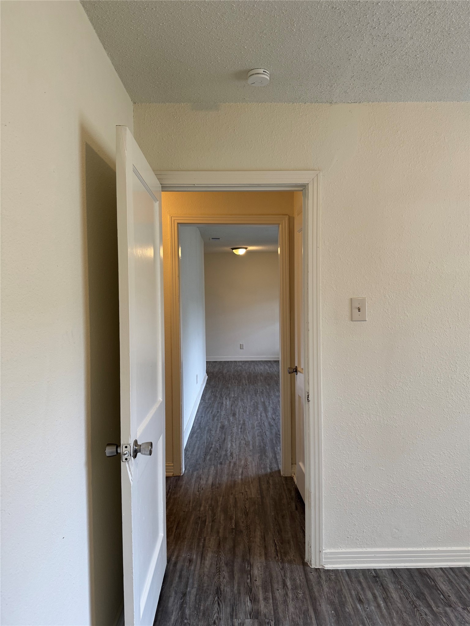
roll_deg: +1.4
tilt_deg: -1.5
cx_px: 235
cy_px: 313
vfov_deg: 71.6
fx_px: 434
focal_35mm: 24
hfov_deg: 56.8
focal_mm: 6.76
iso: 160
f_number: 1.78
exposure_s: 1/120
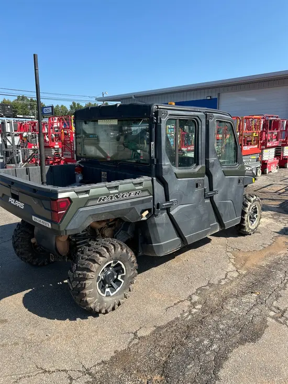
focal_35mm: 26
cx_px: 144
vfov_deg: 67.3
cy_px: 192
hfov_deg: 53.1
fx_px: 288
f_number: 1.5
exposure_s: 1/2299
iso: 50
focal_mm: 5.7
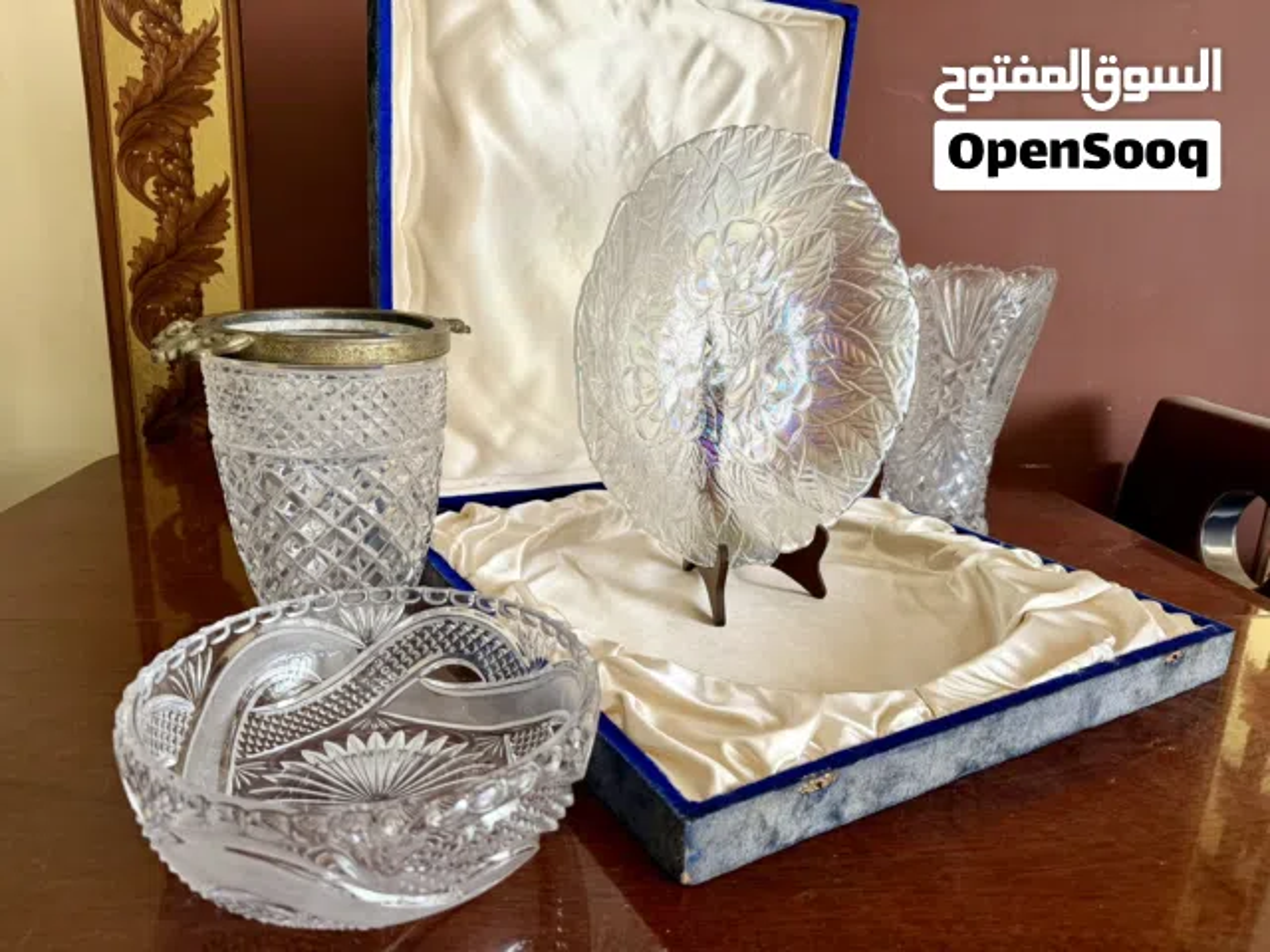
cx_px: 635
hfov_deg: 71.6
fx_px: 881
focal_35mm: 24
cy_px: 476
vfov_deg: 56.8
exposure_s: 1/50
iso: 250
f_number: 1.78
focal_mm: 6.76
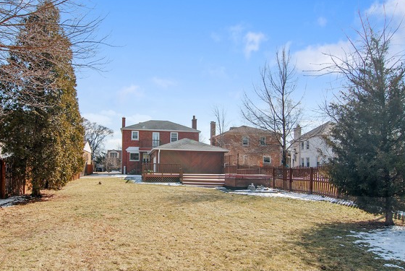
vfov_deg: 53.2
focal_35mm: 24
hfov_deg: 73.5
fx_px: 270
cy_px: 148
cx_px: 186
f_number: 9
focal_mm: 14
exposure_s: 1/200
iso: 100
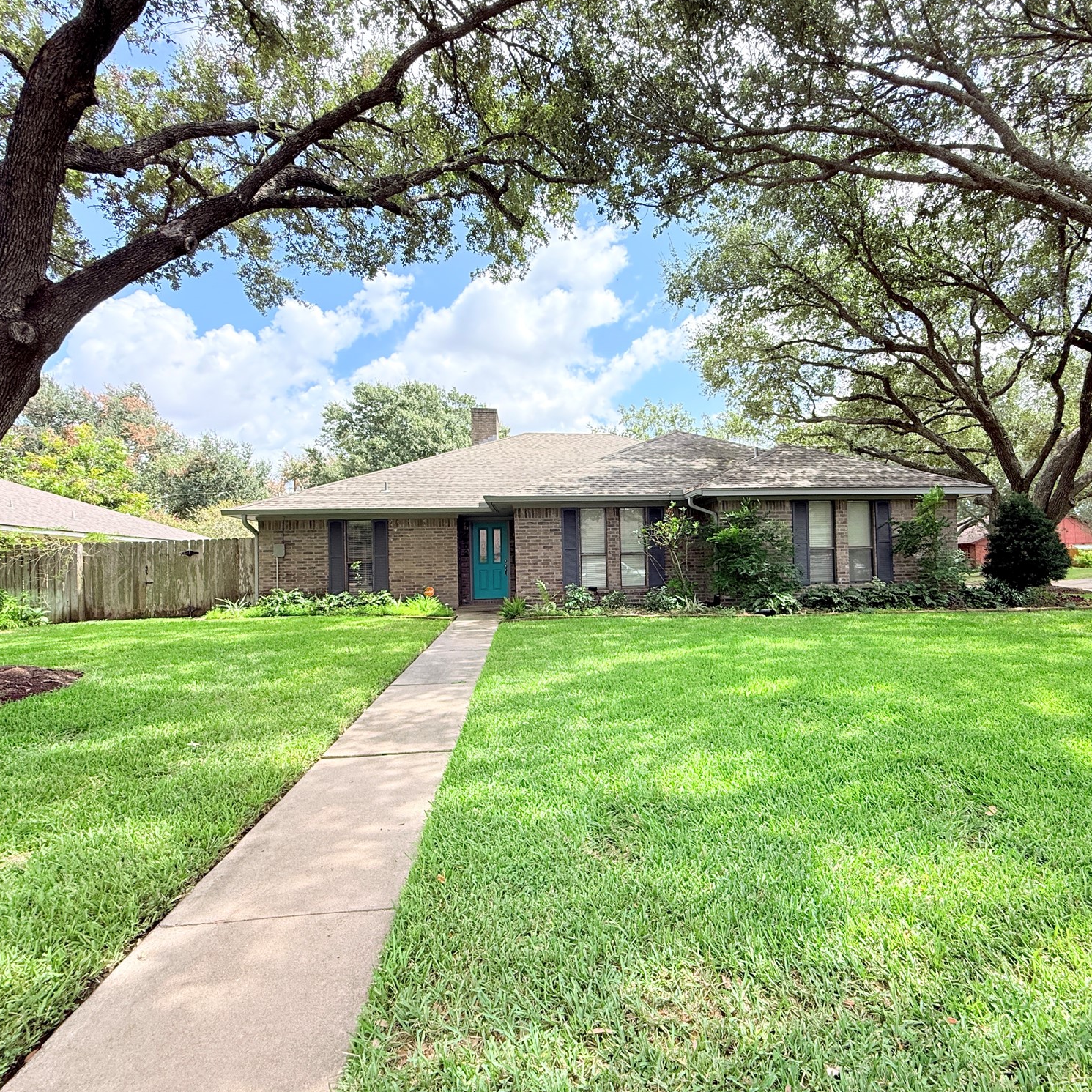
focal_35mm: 17
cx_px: 616
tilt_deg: +1.7
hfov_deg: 83.5
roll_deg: +1.4
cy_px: 552
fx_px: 607
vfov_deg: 84.0
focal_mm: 2.22
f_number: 2.2
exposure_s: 1/445
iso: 64
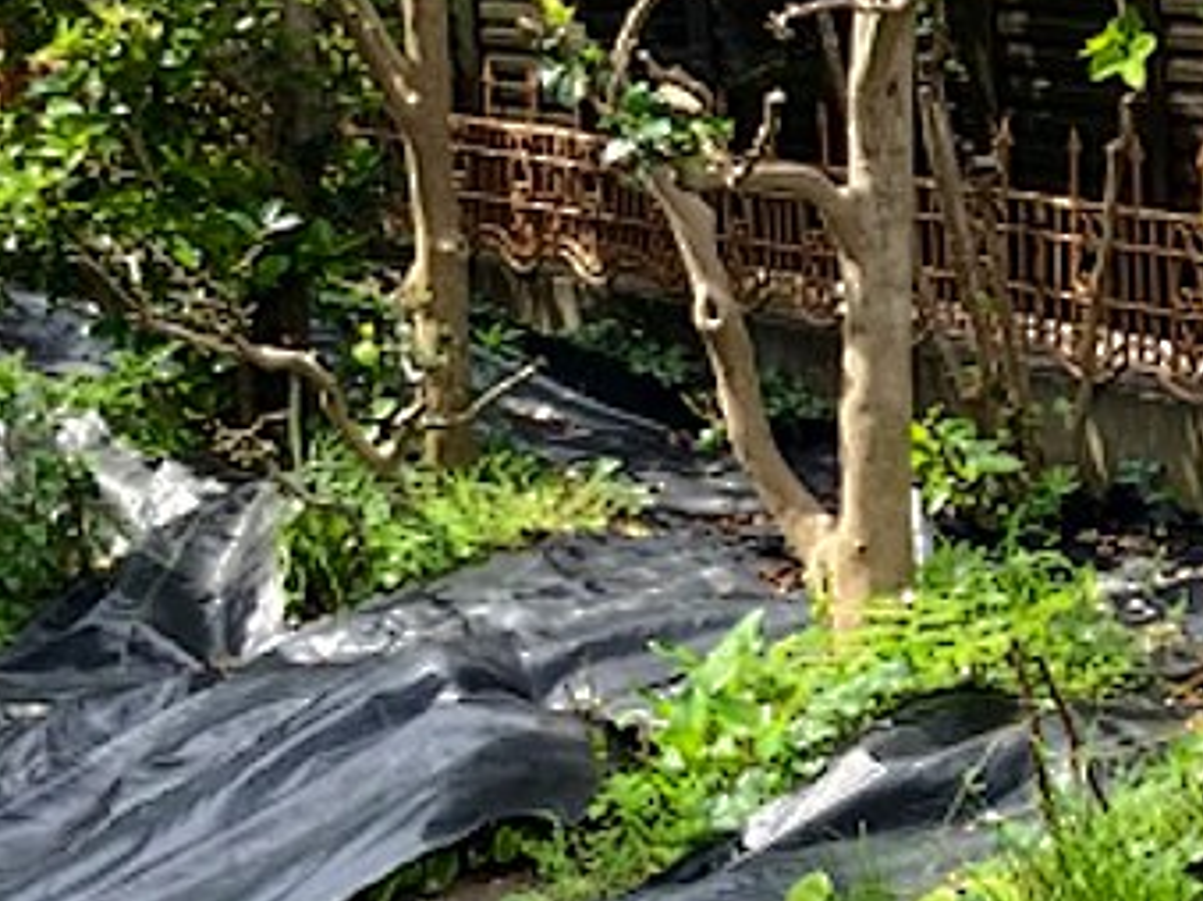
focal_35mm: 124
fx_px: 4308
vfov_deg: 11.8
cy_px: 12
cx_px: 1572
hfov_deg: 15.2
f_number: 1.8
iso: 32
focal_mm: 3.99
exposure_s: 1/528
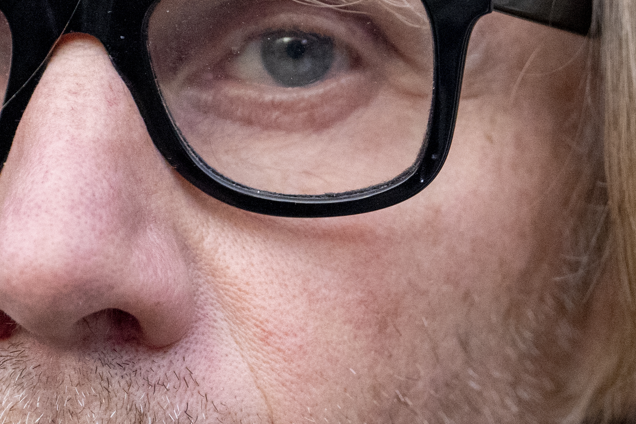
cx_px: 156
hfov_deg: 2.9
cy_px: 217
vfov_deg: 2.0
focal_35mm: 700
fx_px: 12365
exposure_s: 1/3200
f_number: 2.8
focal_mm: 180
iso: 4000
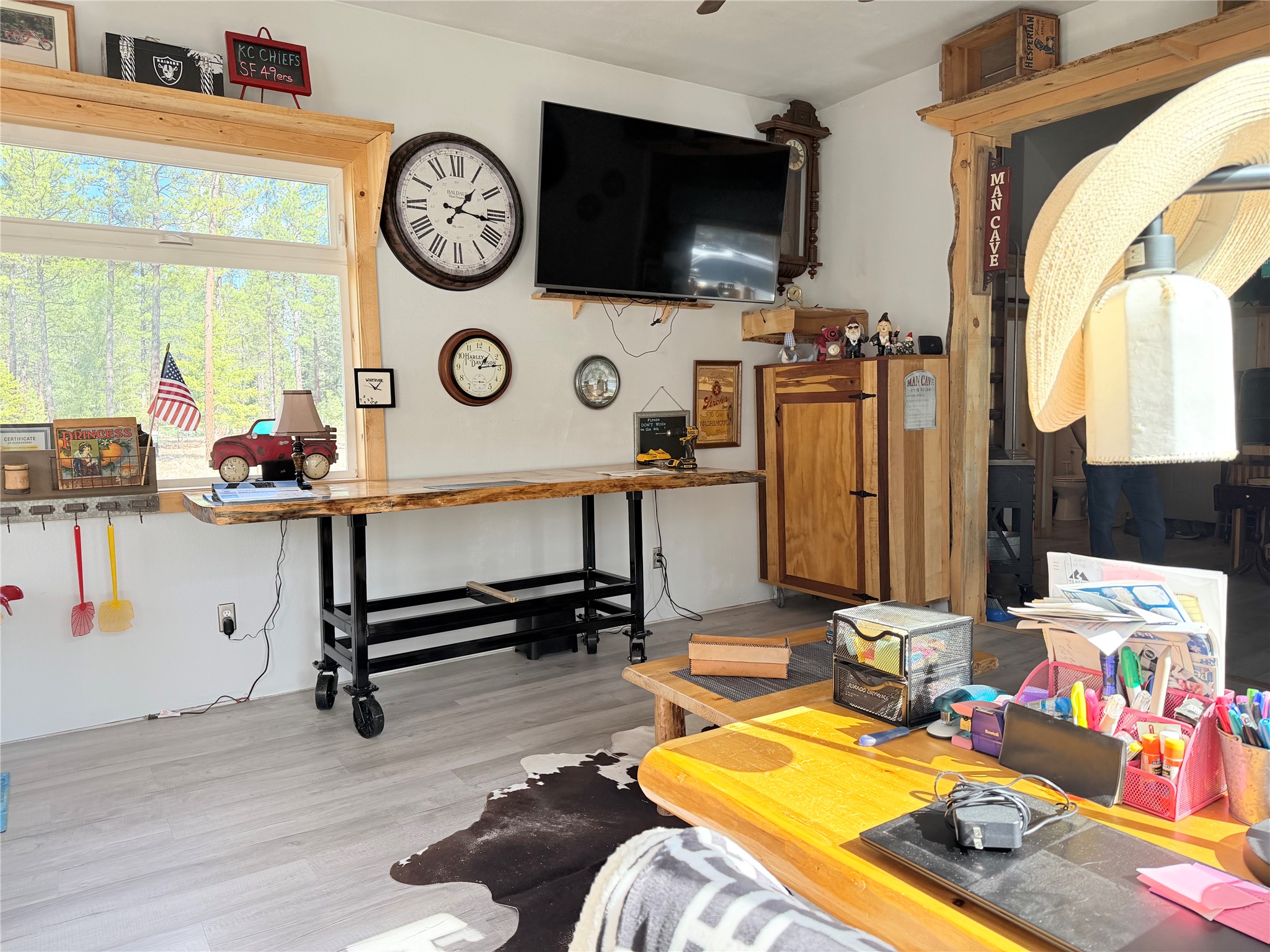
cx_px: 635
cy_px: 476
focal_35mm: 24
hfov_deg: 71.6
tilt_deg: -4.3
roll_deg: +1.7
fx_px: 881
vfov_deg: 56.8
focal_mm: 6.76
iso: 100
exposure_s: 1/423
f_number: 1.78
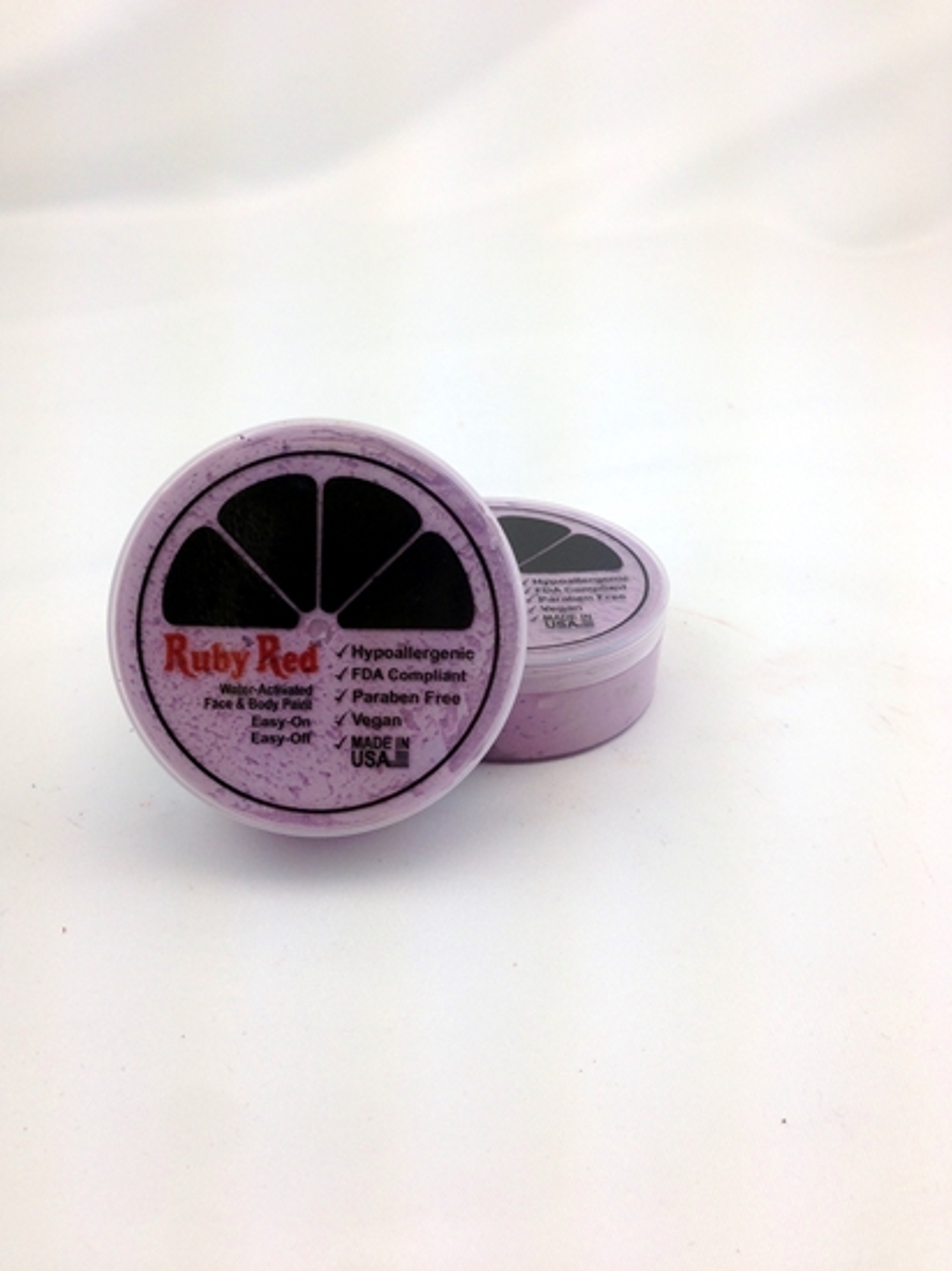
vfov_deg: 55.4
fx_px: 1211
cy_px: 636
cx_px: 476
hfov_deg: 42.9
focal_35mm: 33
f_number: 2.4
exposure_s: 1/169
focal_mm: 4.12
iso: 50
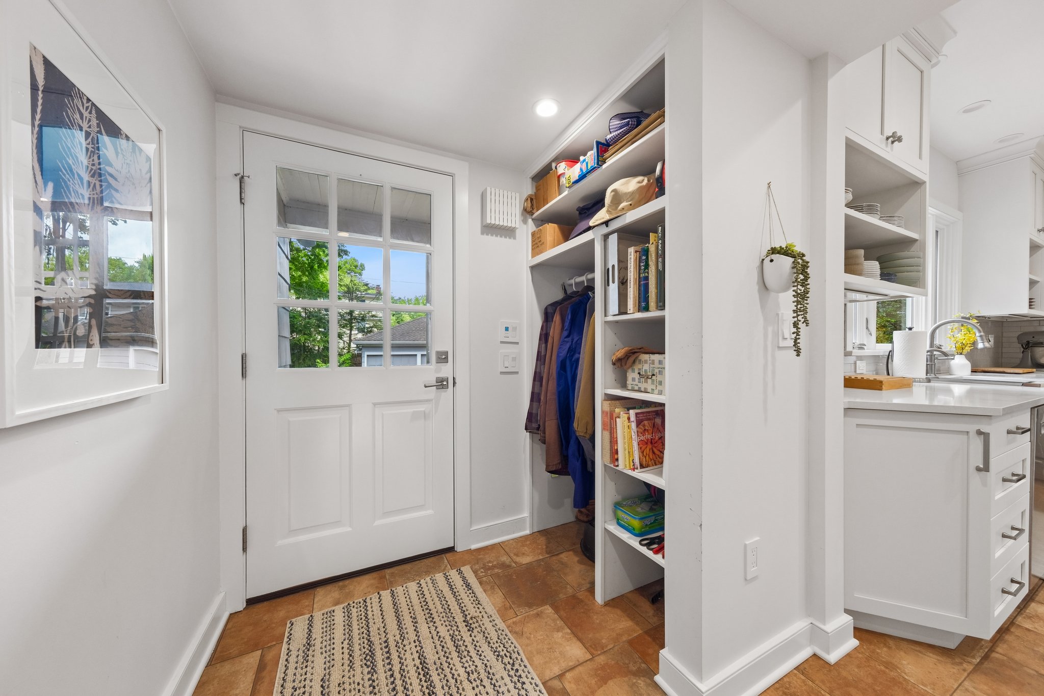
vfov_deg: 90.0
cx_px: 522
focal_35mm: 12
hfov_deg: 112.6
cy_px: 348
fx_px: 348
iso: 640
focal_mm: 8
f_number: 8
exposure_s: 1/25
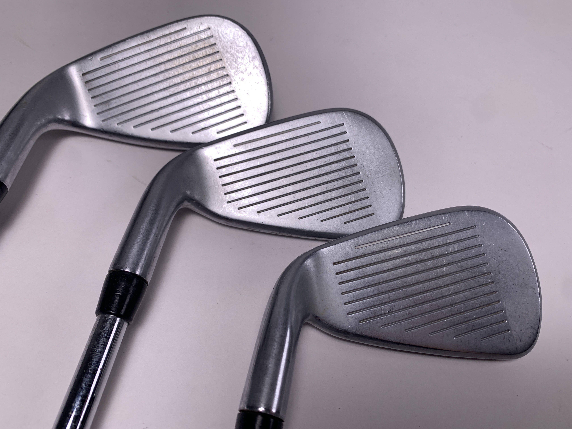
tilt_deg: -57.5
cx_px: 286
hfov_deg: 67.3
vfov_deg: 53.1
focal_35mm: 26
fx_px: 430
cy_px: 214
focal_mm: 4.25
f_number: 1.8
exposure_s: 1/673
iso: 25
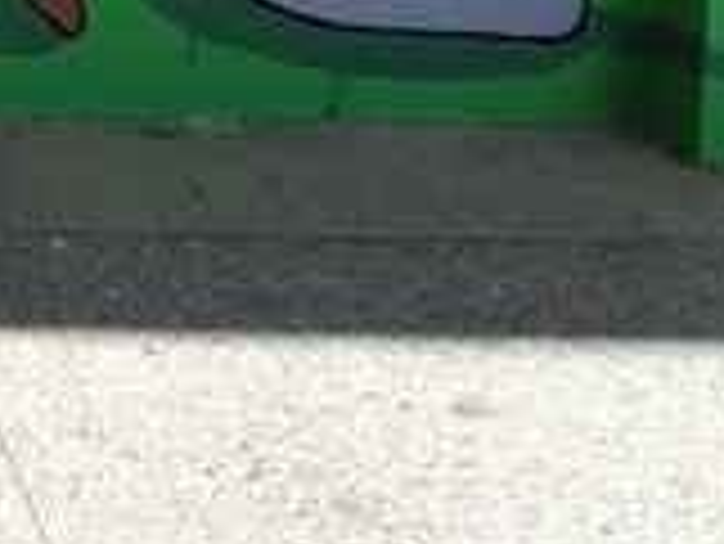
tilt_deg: -8.3
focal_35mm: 126
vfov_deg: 10.9
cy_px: -479
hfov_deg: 13.8
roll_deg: +0.4
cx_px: -625
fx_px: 2637
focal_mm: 4.15
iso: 25
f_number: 2.2
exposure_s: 1/601
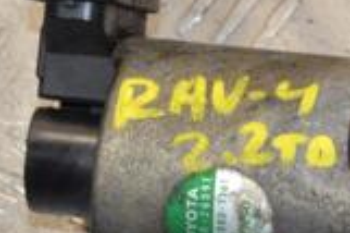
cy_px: 174
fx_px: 3156
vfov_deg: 4.2
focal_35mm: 325
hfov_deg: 6.3
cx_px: 496
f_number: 8
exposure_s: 1/200
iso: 800
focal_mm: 58
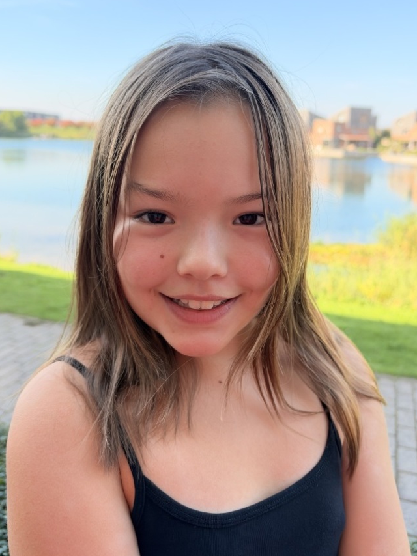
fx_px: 482
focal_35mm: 30
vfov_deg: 59.5
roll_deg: -1.1
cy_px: 226
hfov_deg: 46.8
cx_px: 216
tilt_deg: -9.2
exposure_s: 1/596
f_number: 1.8
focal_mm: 6.93
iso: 100
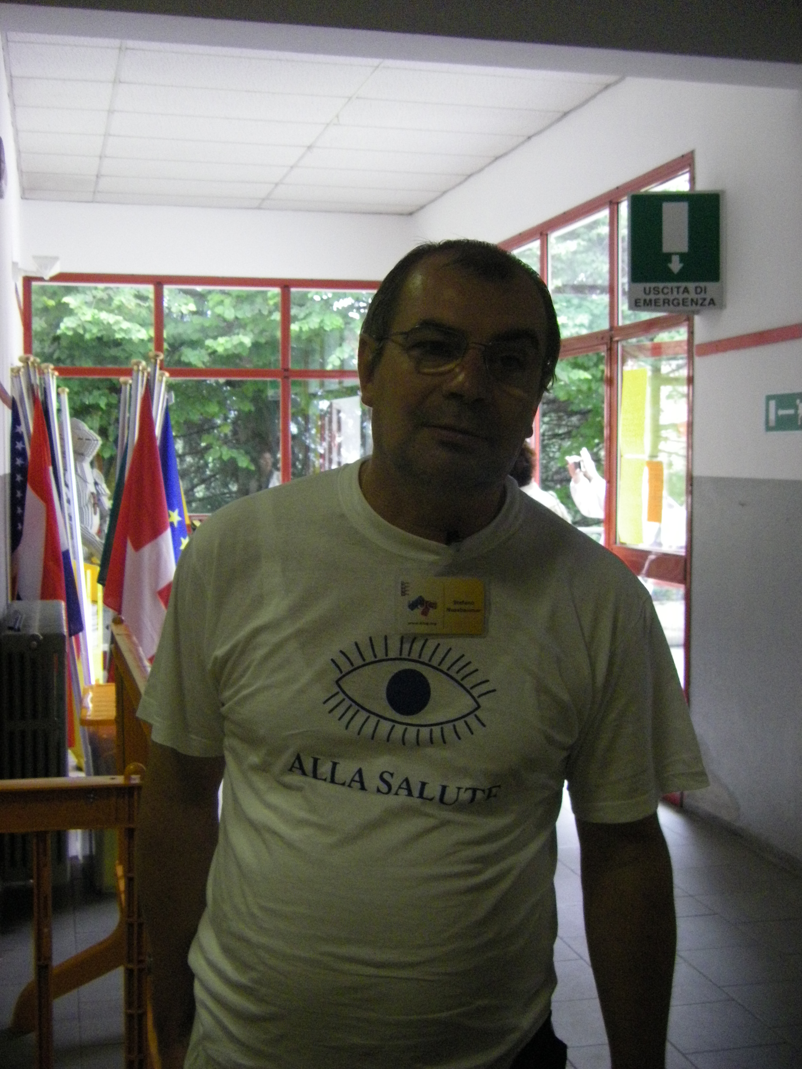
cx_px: 401
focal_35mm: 46
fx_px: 1421
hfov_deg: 31.5
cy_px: 534
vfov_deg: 41.2
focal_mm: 7.6
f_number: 3.6
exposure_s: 1/50
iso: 500
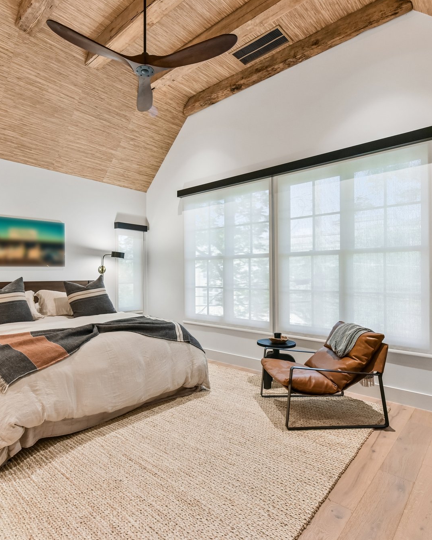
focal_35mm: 20
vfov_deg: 80.4
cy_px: 270
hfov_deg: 67.6
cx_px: 177
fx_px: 320
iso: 560
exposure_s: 1/15
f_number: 8
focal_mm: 14
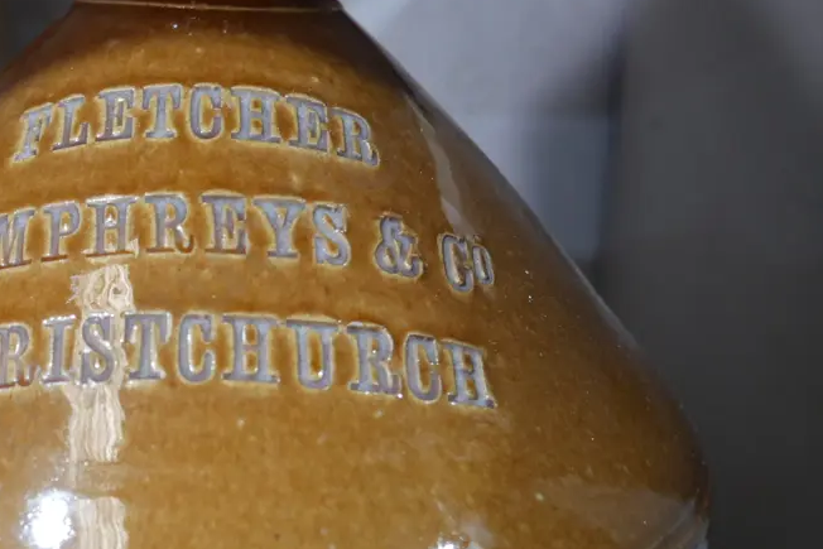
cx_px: 221
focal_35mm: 49
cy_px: 274
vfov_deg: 27.5
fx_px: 1120
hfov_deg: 39.4
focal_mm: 15
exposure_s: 1/60
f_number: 3.6
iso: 1000
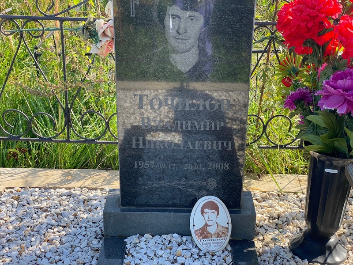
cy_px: 132
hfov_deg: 36.8
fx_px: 530
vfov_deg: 28.0
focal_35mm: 52
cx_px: 176
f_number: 2
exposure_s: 1/387
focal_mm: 6
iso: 20
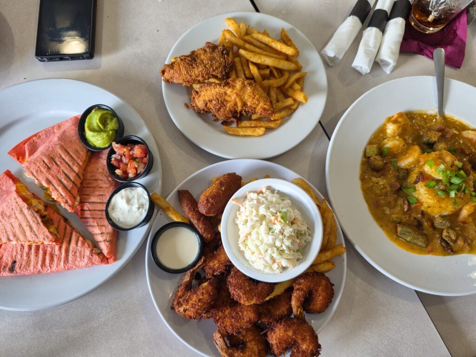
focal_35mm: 23
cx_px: 238
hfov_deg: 73.9
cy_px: 178
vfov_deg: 58.9
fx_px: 316
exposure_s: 1/120
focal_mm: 6.5
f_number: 1.4
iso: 100
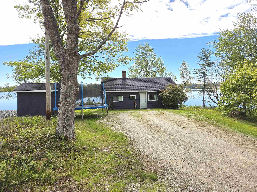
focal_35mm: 24
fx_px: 178
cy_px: 97
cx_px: 128
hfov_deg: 71.6
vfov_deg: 56.8
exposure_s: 1/7734
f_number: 1.8
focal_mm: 5.4
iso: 50
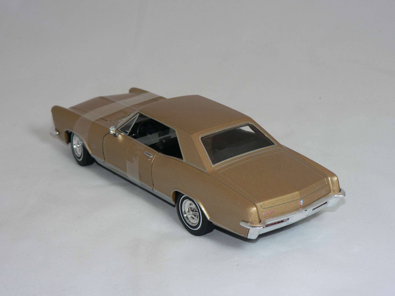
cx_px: 198
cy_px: 148
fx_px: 867
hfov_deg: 25.7
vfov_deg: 19.4
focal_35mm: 76
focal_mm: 12.6
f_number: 3.2
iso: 80
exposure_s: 1/60
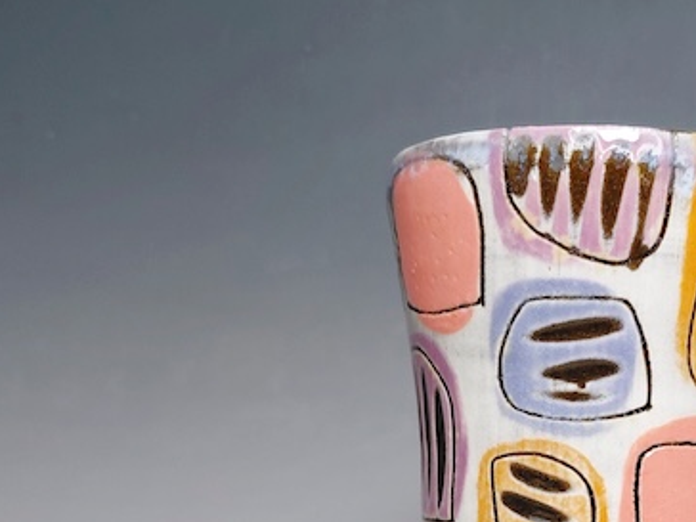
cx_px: 570
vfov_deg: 25.1
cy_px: 541
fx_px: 1106
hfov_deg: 33.8
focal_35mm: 55
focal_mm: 4.69
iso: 50
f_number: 1.8
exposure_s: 1/361
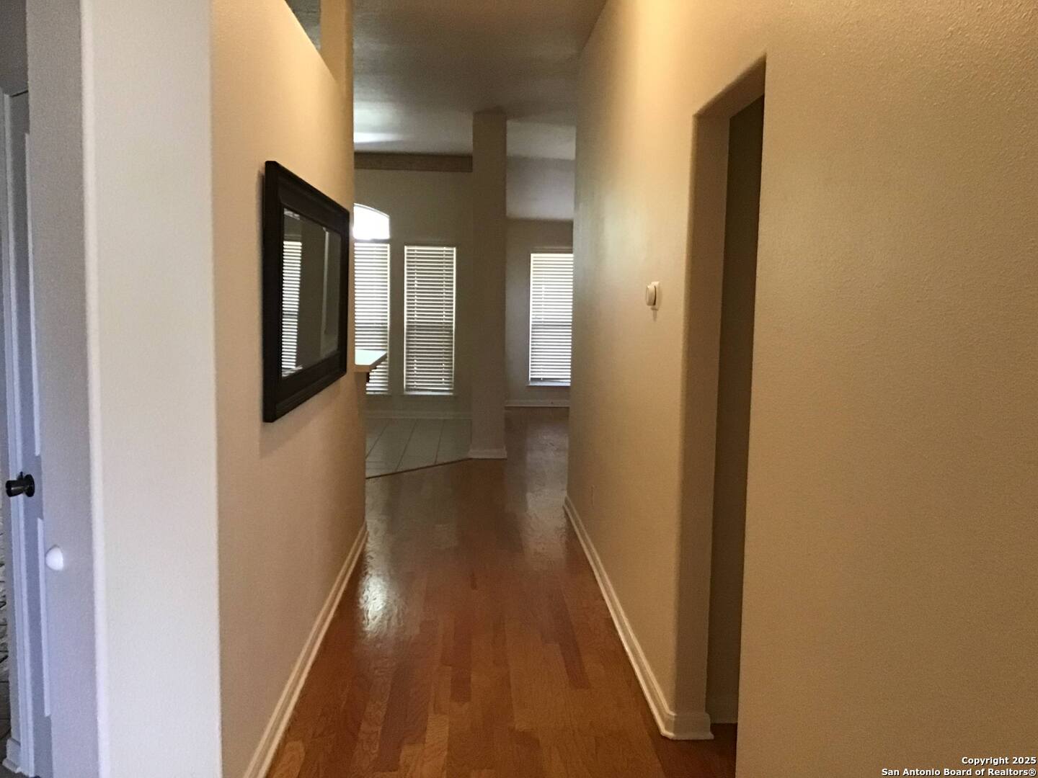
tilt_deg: -6.8
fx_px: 930
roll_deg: -0.3
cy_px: 389
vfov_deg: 45.4
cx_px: 519
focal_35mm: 31
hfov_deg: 58.4
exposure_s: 1/30
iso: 250
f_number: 2.4
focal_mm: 3.3
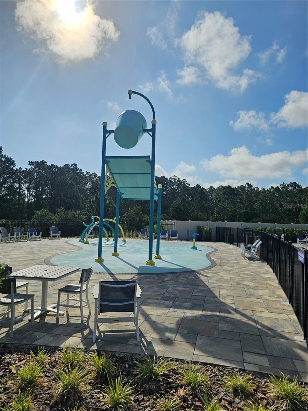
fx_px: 273
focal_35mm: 23
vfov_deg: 73.9
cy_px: 206
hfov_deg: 58.9
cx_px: 154
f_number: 1.7
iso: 10
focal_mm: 6.3
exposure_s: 1/2993
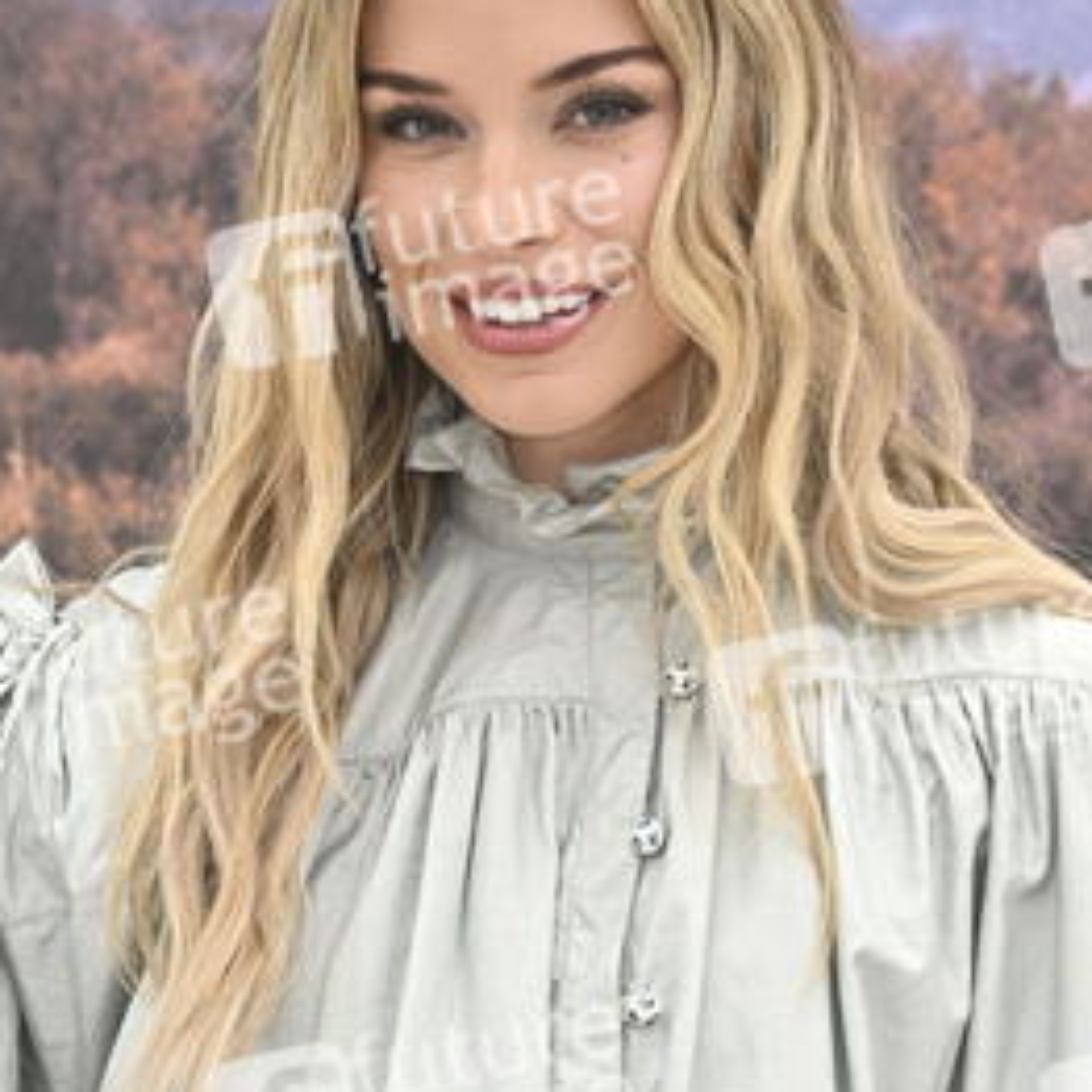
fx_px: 4069
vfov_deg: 15.3
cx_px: 542
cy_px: 479
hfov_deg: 15.3
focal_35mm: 114
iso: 250
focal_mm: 88
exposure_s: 1/320
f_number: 8
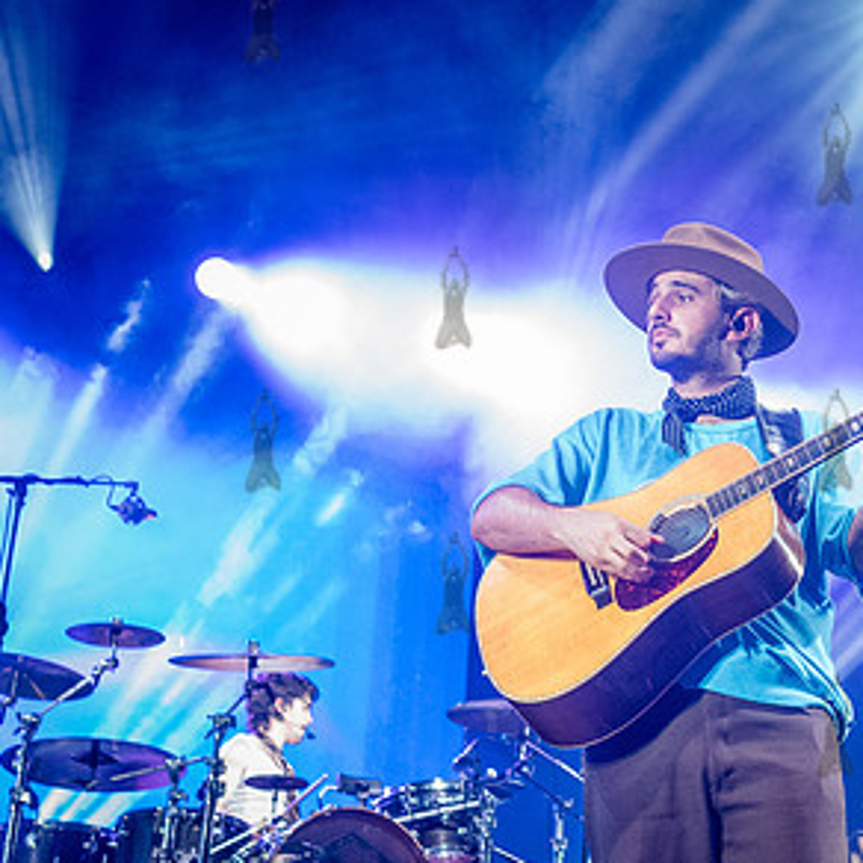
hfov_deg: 23.8
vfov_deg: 24.3
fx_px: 2003
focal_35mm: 71
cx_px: 731
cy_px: 399
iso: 6400
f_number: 4.5
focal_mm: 35
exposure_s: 1/1000
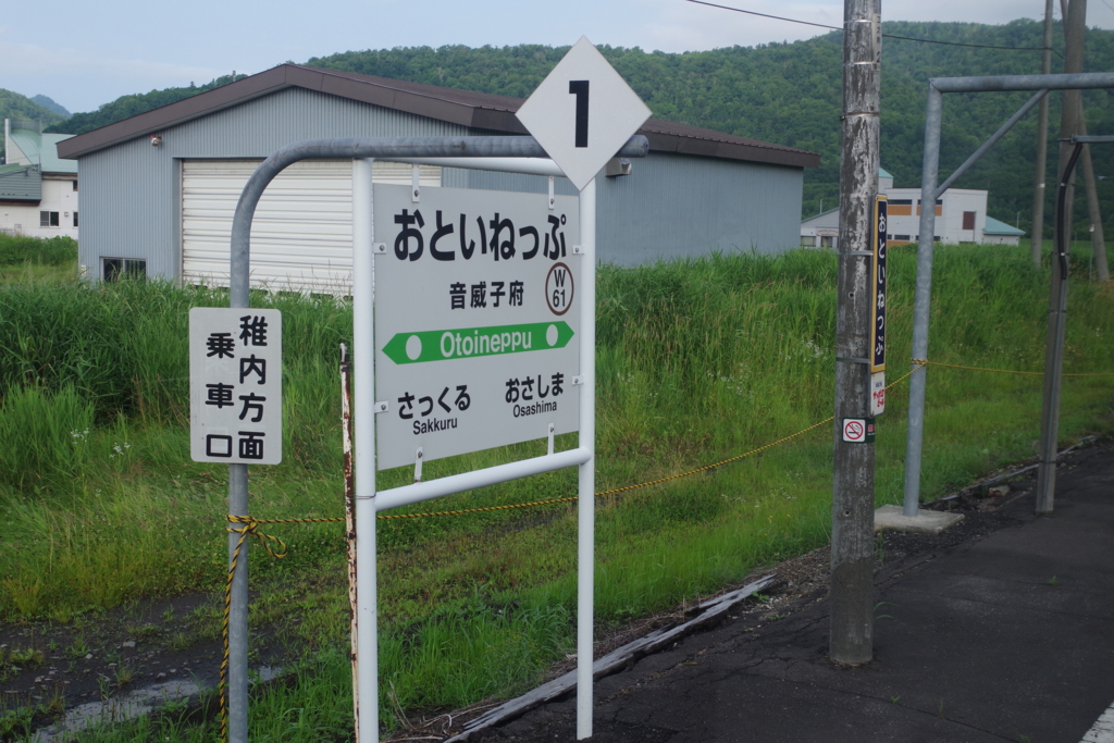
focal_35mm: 45
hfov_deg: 43.6
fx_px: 1393
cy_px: 372
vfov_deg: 29.9
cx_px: 557
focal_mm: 30
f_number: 8
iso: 400
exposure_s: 1/400
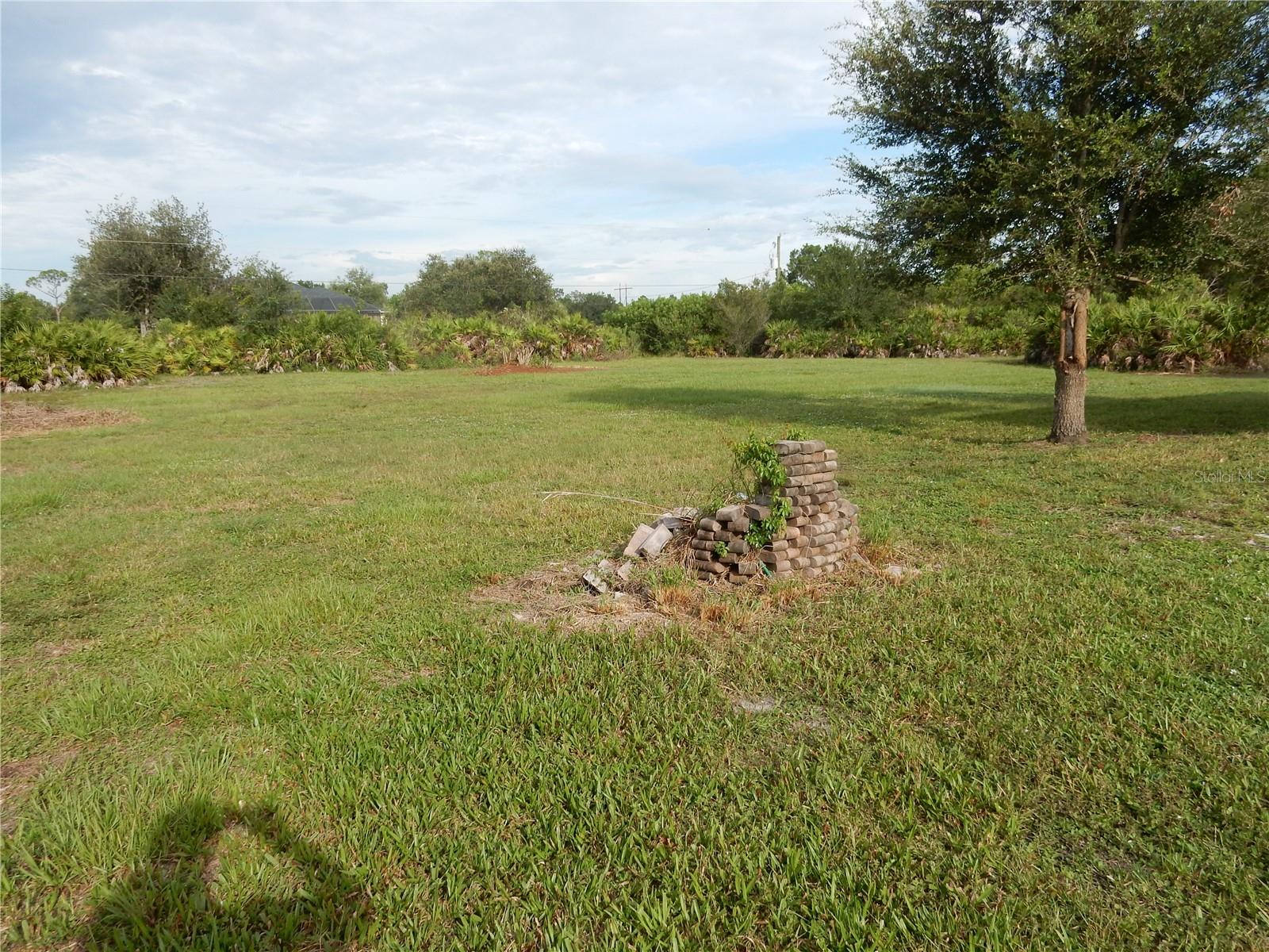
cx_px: 634
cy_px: 476
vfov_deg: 54.9
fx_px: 916
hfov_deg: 69.4
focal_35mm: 25
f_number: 3.7
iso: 125
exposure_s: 1/800
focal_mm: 4.5
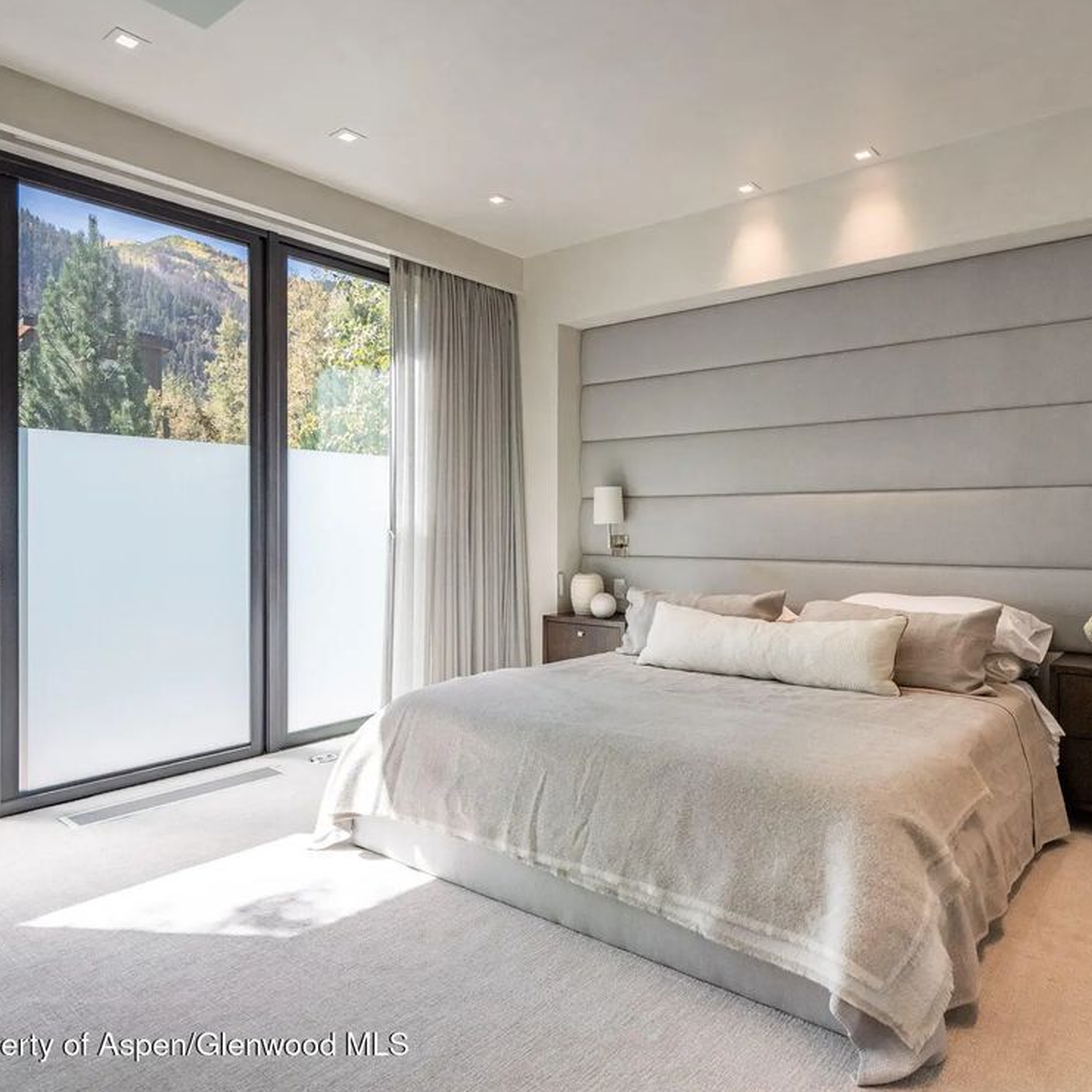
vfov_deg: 69.6
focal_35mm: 22
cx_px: 582
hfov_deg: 69.6
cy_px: 530
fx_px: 785
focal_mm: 9
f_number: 4.5
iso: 400
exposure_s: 1/4000
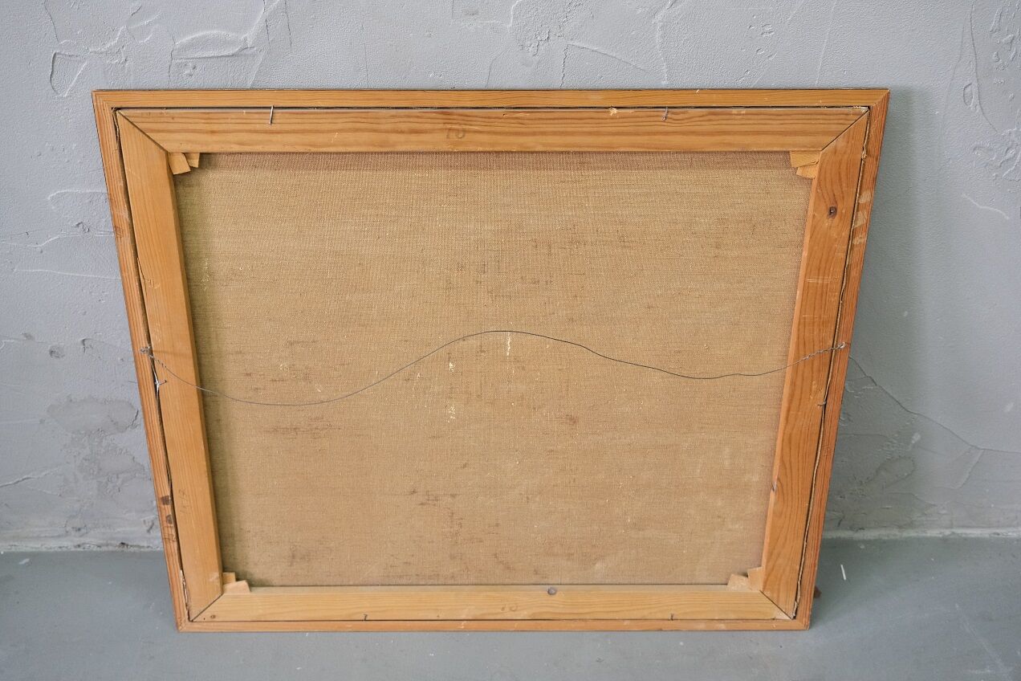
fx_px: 1049
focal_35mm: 37
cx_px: 510
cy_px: 340
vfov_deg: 35.9
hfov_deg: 51.9
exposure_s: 1/38
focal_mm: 24.7
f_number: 4
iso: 1600
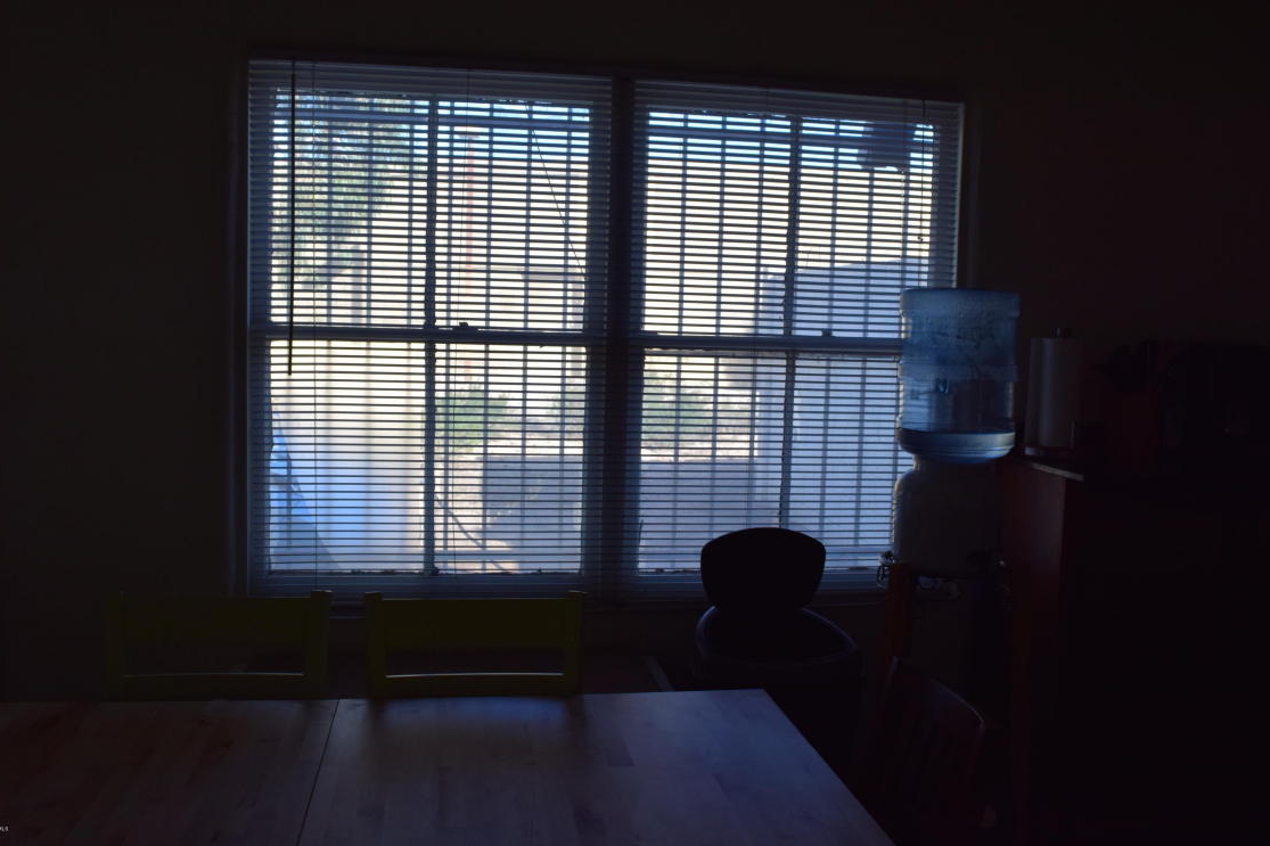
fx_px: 1093
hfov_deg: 60.3
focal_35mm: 31
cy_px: 419
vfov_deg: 42.3
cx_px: 630
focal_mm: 20
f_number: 9
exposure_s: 1/125
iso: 400
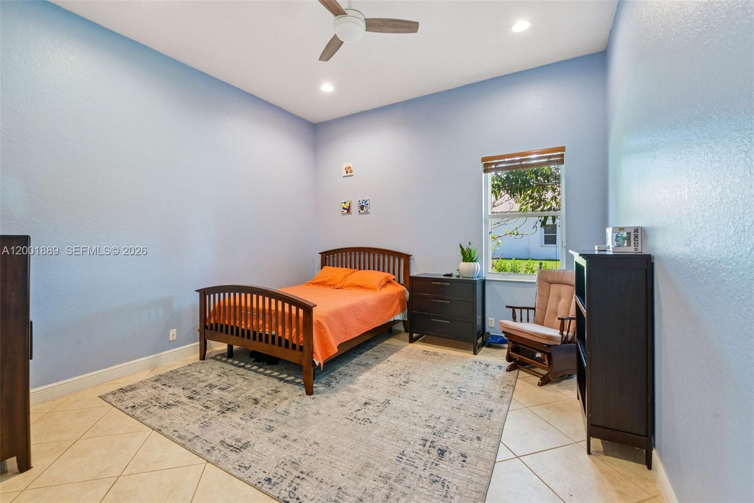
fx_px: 293
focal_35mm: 14
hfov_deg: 104.3
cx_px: 377
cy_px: 252
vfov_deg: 81.2
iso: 200
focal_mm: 14
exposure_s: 1/2
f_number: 9
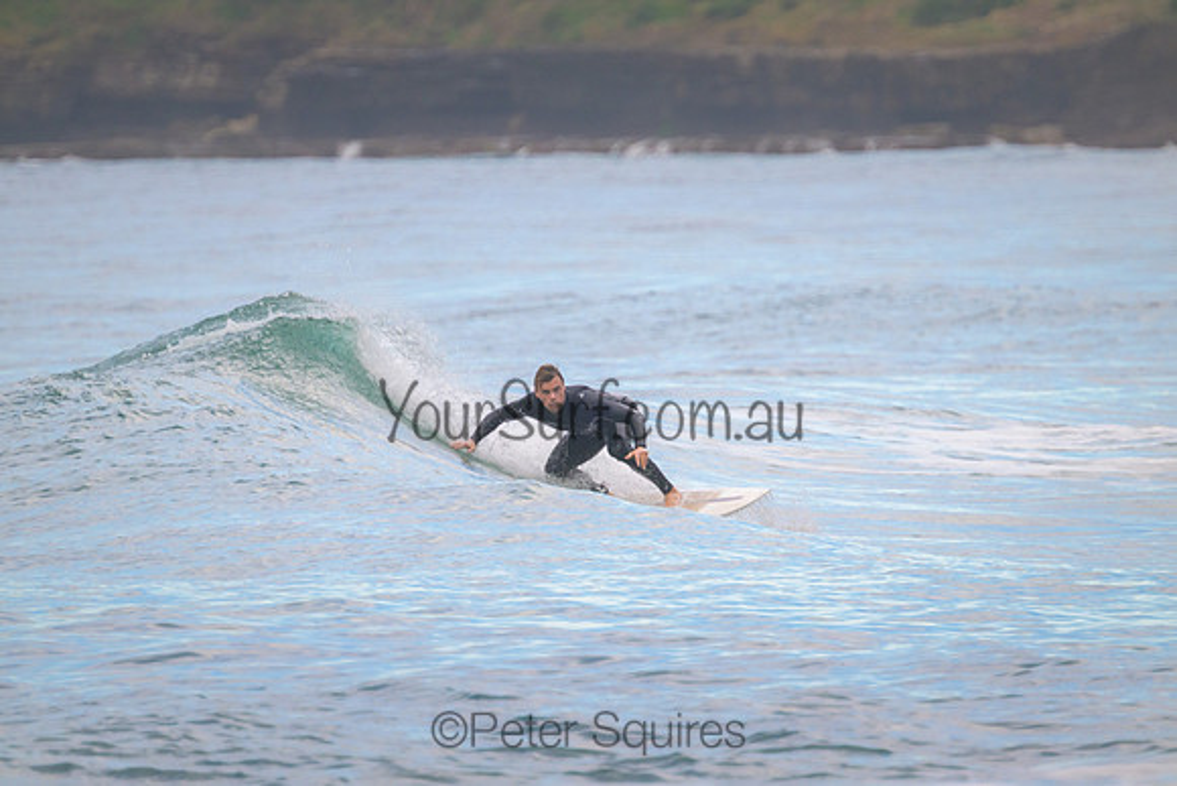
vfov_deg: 1.7
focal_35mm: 800
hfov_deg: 2.6
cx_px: 588
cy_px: 393
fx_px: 26160
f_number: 11
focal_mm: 800
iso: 1250
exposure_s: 1/320
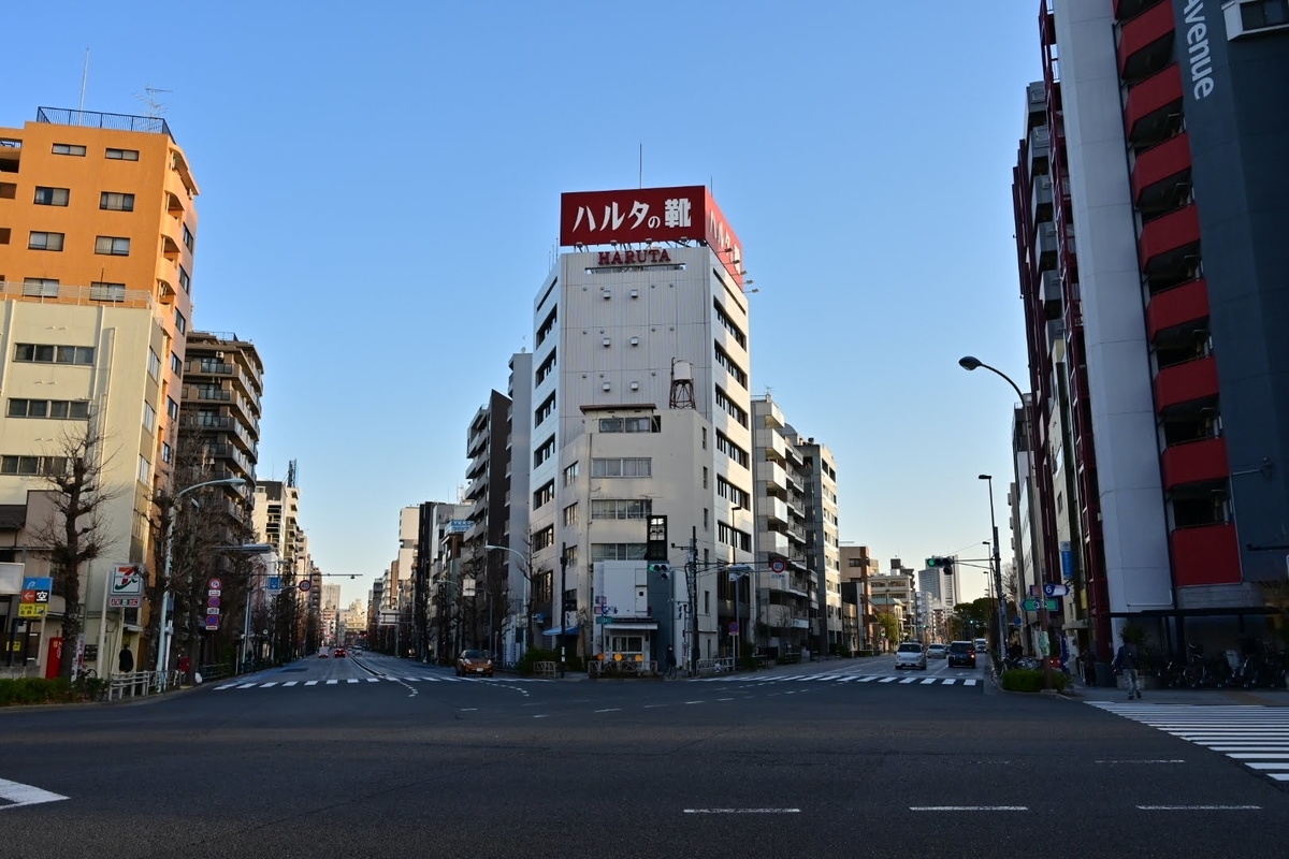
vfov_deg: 45.0
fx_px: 1038
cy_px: 430
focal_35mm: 29
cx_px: 644
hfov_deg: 63.7
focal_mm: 29
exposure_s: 1/250
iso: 400
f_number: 11
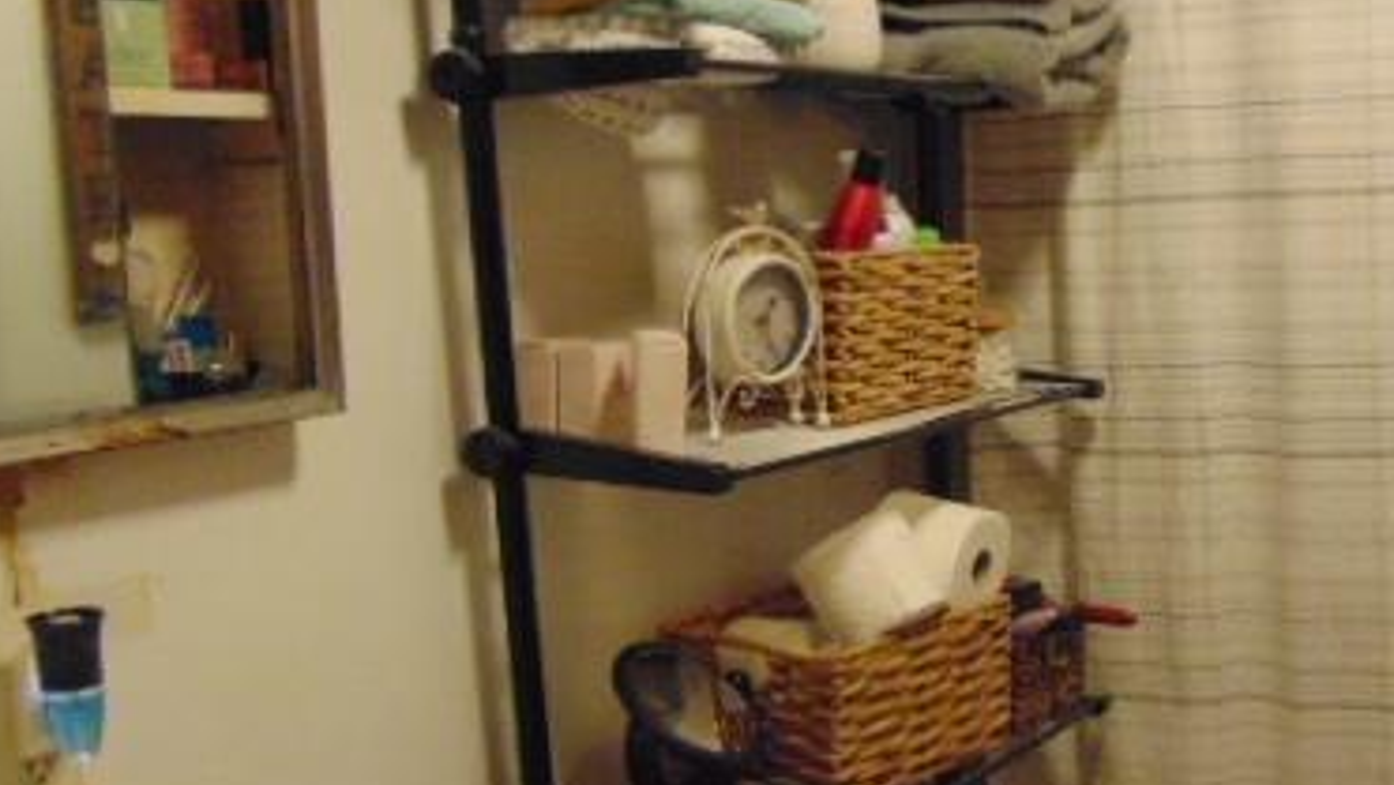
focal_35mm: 47
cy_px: 451
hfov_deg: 42.4
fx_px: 1738
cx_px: 1041
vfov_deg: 25.4
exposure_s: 1/25
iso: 500
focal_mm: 4.5
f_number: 3
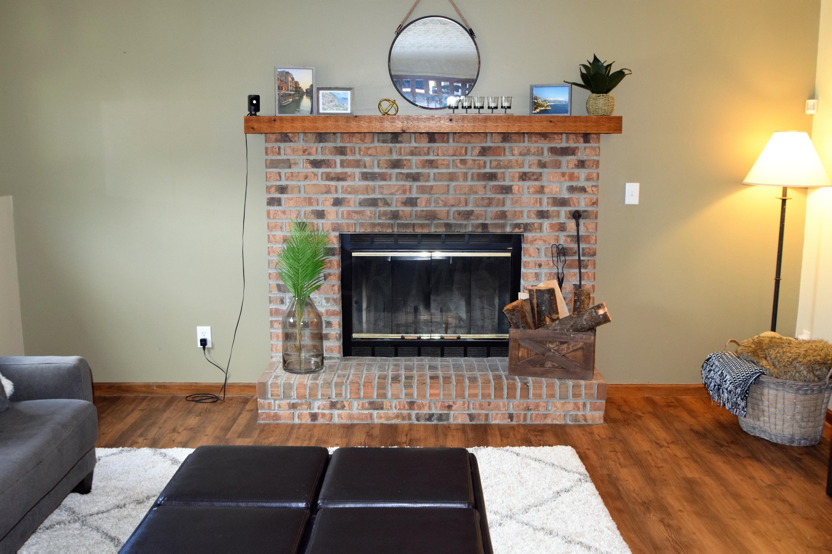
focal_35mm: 36
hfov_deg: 53.1
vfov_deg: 36.9
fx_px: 832
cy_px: 277
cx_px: 416
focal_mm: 24
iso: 1600
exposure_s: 1/60
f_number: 4.5
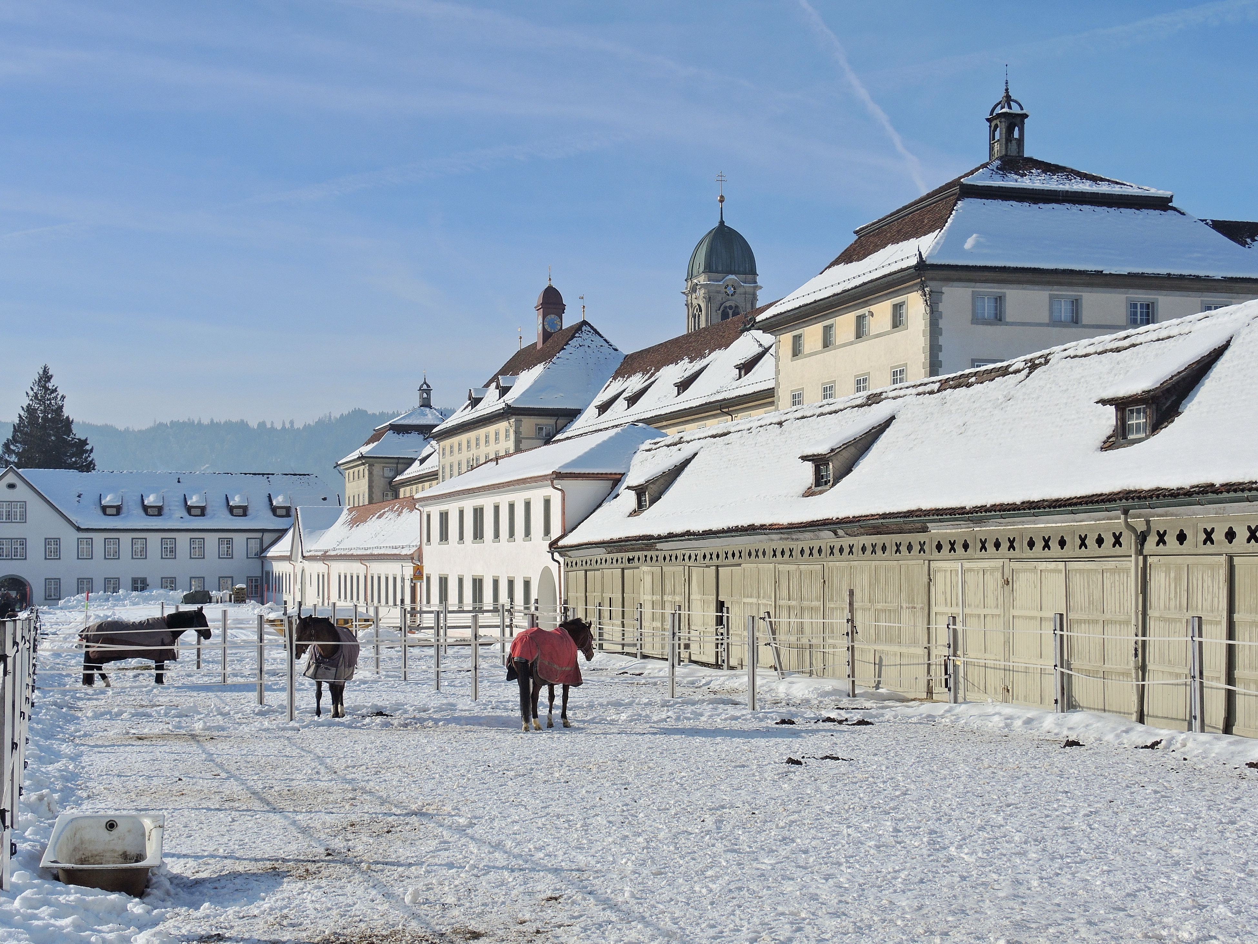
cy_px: 472
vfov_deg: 31.5
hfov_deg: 41.2
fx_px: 1672
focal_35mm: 46
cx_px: 629
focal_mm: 9.9
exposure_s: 1/1250
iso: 80
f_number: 4.5
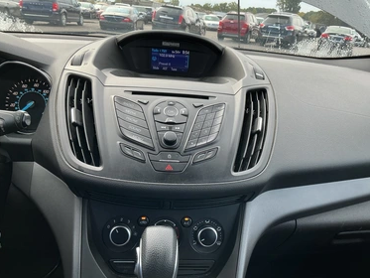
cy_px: 141
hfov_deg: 59.9
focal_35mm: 30
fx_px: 321
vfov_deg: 46.8
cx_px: 195
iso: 25
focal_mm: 3
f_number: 1.8
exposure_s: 1/122
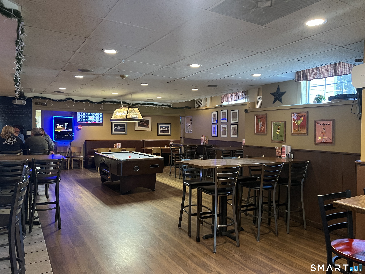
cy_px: 137
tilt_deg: -0.6
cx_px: 182
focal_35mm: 26
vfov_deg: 53.1
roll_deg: -1.8
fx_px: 274
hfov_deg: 67.3
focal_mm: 5.7
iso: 500
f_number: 1.5
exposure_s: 1/40
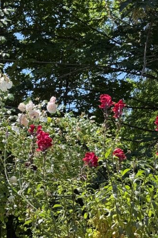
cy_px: 183
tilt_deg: +7.7
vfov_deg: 19.8
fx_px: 671
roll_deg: +0.2
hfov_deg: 13.2
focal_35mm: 102
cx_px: -13
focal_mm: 6.76
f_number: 1.78
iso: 100
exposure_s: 1/1330
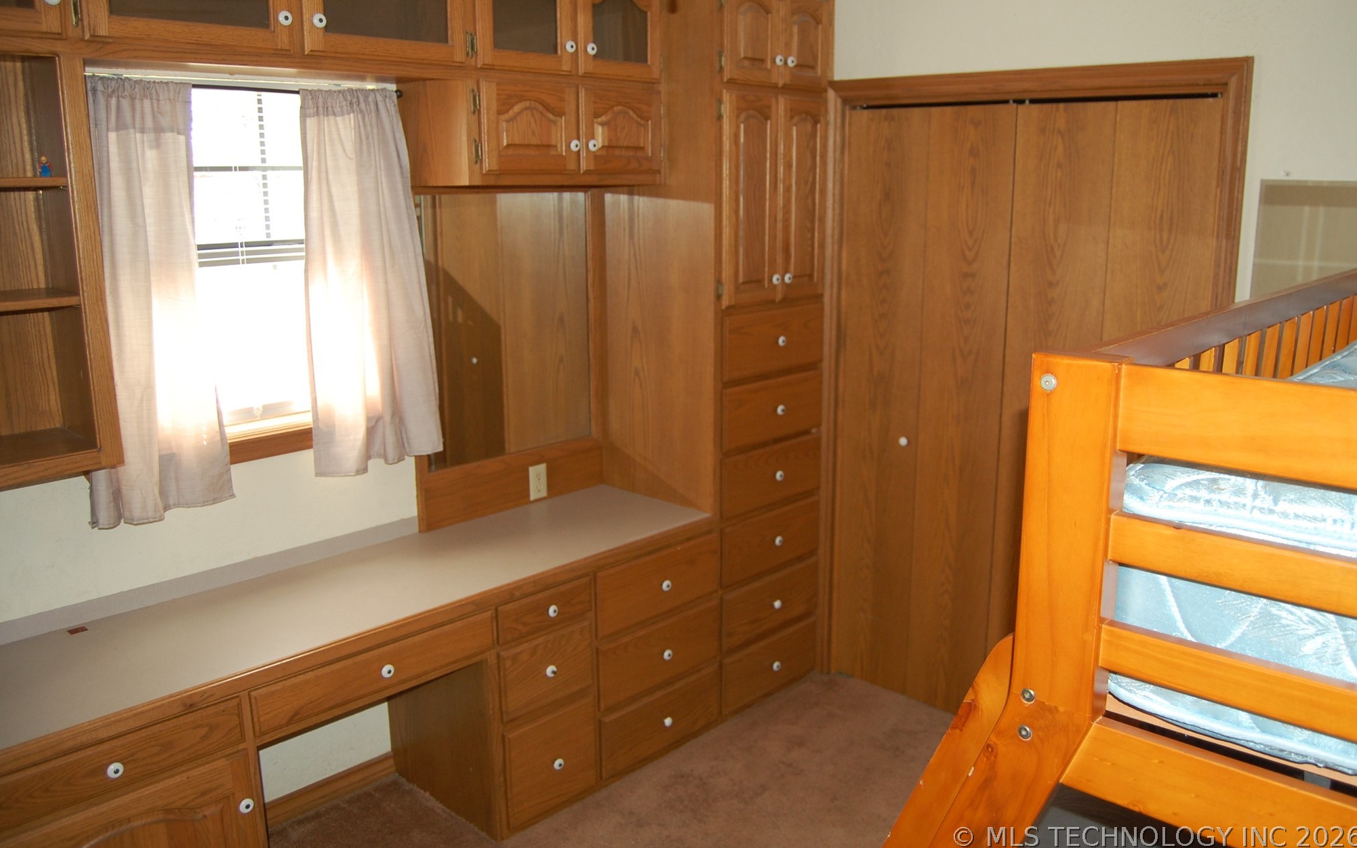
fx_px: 1035
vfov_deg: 44.5
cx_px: 677
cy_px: 398
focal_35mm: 28
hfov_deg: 66.5
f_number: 3.5
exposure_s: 1/60
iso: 400
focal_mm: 18
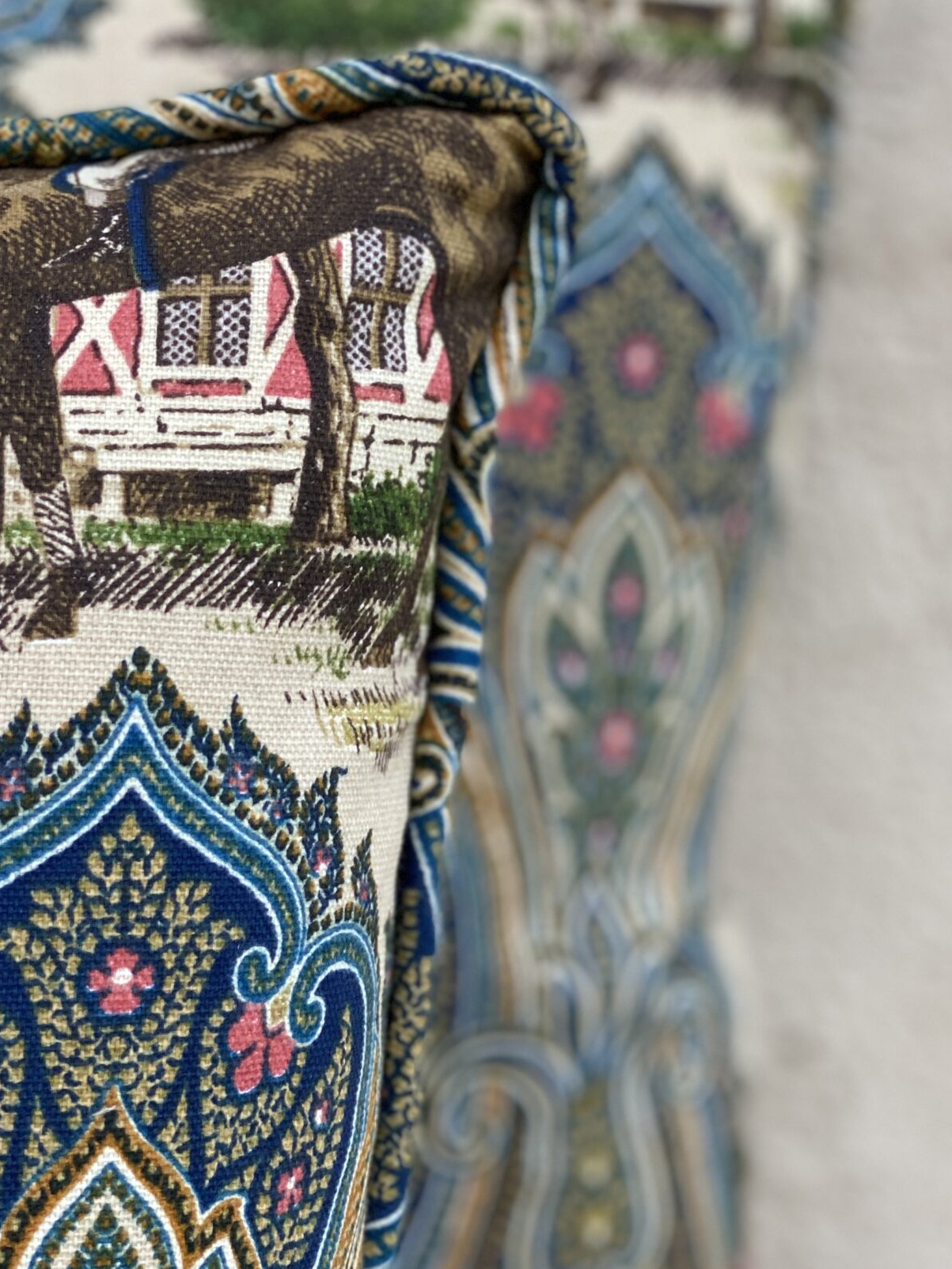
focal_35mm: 83
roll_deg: -1.4
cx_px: 320
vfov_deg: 23.6
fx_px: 3044
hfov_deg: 17.7
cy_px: 597
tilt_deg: -24.7
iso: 125
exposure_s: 1/122
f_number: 2
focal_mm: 6
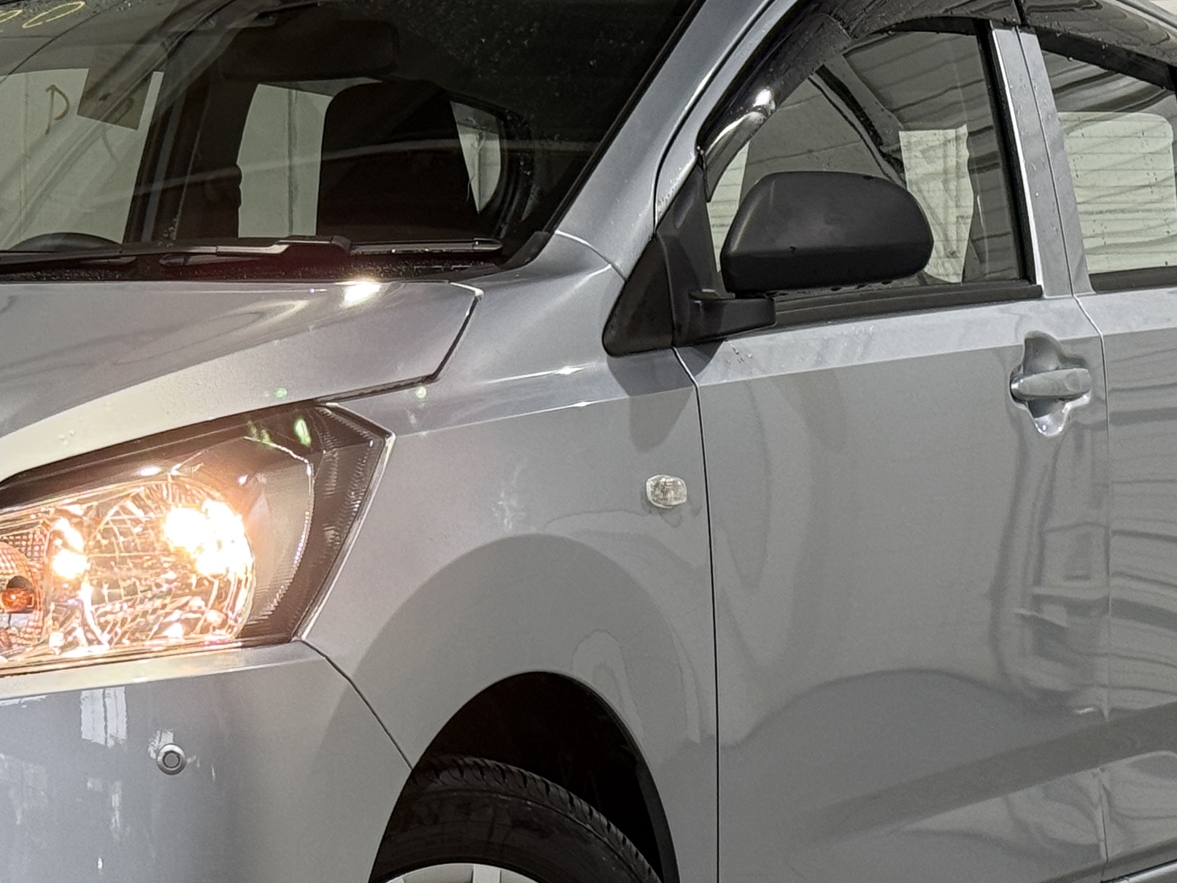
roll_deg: -0.4
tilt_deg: -0.1
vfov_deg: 12.3
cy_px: 465
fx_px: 4080
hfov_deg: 16.3
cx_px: 255
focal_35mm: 120
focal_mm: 6.76
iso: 80
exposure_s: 1/60
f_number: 1.78
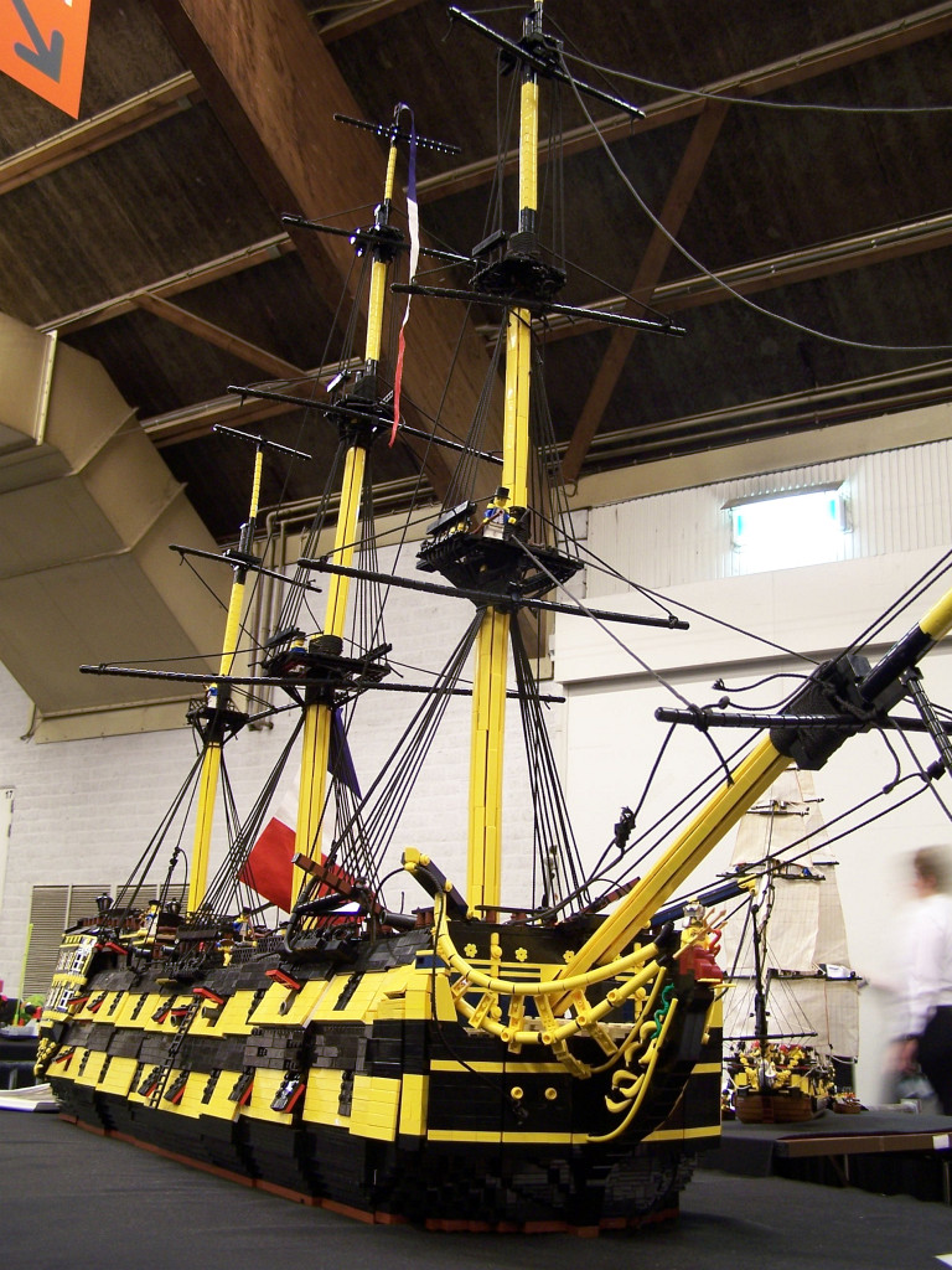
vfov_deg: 49.0
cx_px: 476
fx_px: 1393
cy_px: 635
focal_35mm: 38
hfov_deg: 37.7
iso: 80
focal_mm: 6.3
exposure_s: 1/2
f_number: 2.8
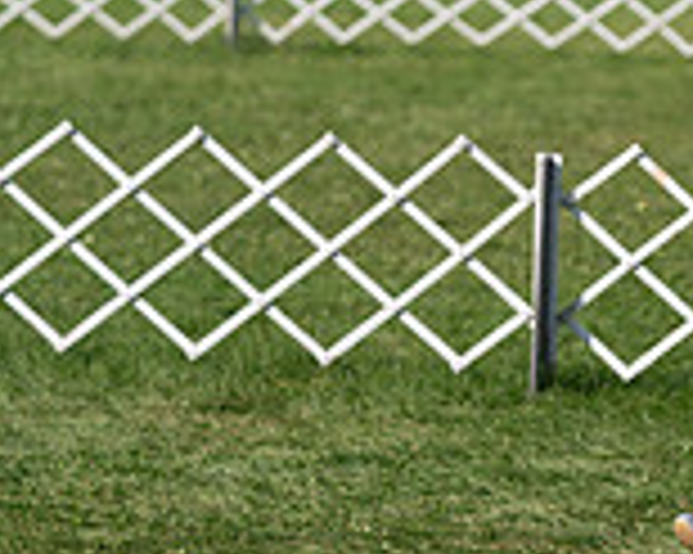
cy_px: 41
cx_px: 932
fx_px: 7748
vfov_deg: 4.1
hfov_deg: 5.1
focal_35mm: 378
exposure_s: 1/1600
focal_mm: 107
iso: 100
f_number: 3.5
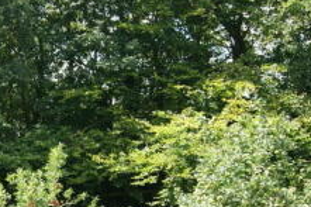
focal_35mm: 80
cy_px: 181
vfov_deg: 16.8
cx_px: -16
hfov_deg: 24.0
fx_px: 691
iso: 100
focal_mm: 18
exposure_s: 1/60
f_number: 8
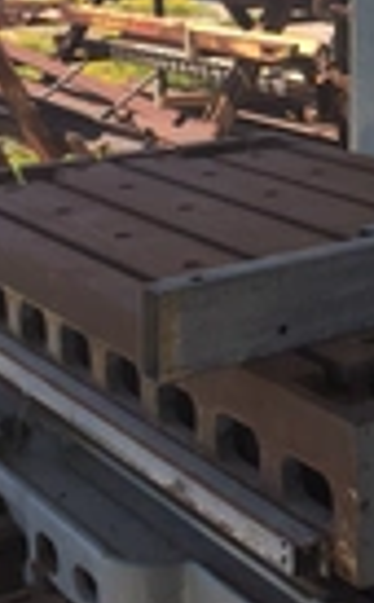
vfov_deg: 22.6
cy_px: 66
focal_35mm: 90
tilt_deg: -6.6
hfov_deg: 13.5
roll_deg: +0.1
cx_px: 585
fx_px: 1476
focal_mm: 4.15
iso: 32
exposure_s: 1/989
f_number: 2.2
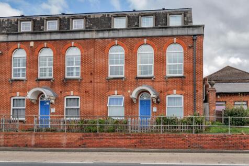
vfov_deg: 43.6
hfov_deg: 61.9
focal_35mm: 30
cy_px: 83
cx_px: 124
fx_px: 207
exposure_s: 1/200
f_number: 8
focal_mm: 20
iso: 400
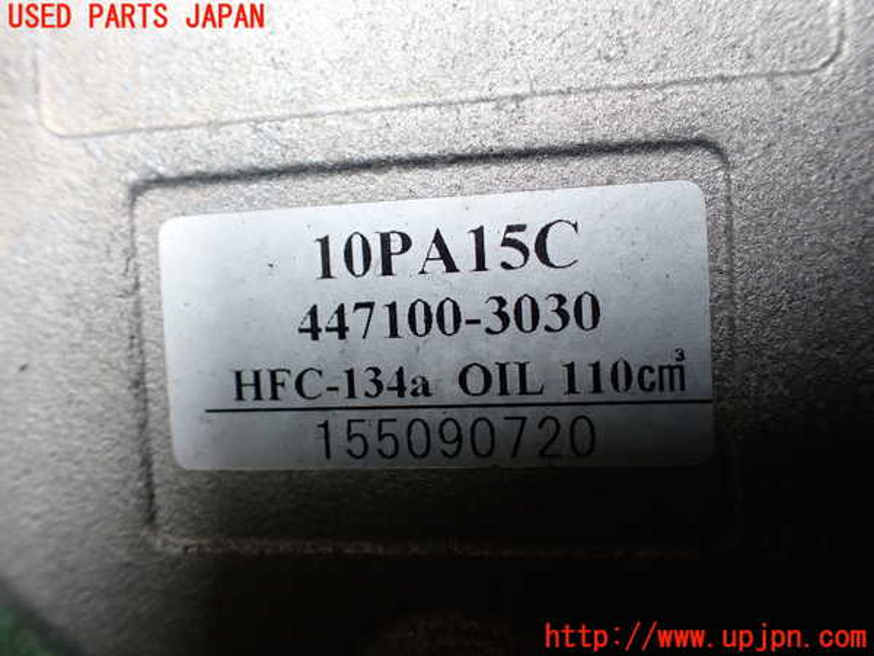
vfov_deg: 46.8
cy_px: 328
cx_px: 437
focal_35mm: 30
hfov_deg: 60.0
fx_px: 757
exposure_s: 1/125
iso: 320
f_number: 2.3
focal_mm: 5.4
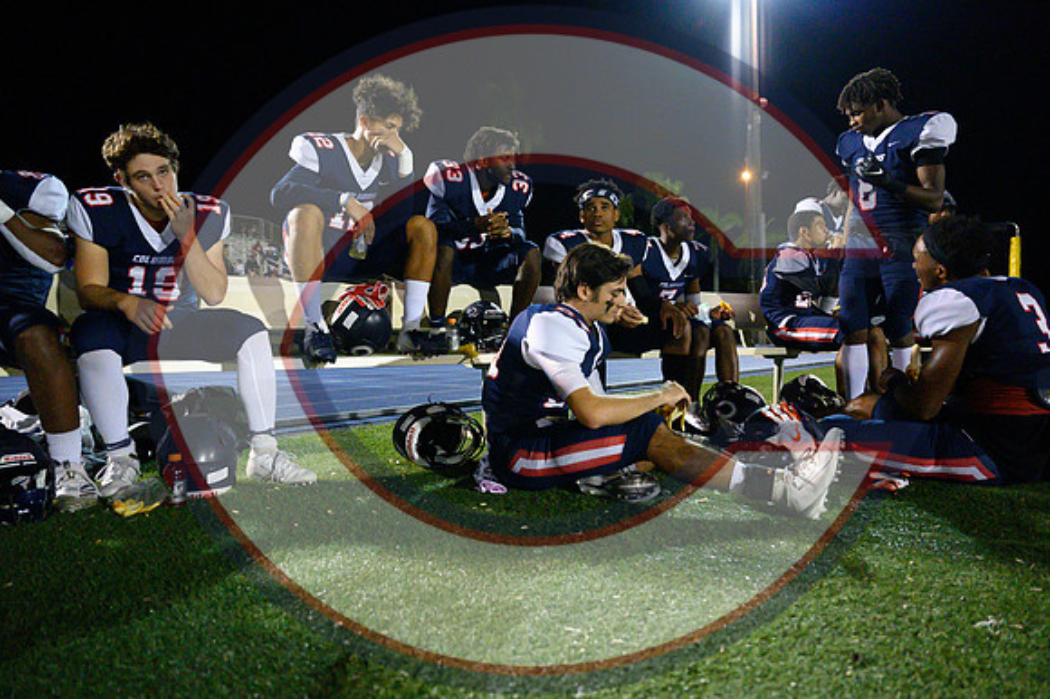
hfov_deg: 73.8
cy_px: 350
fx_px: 700
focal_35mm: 24
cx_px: 525
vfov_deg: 53.1
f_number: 2.8
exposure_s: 1/3200
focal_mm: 24
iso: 28800
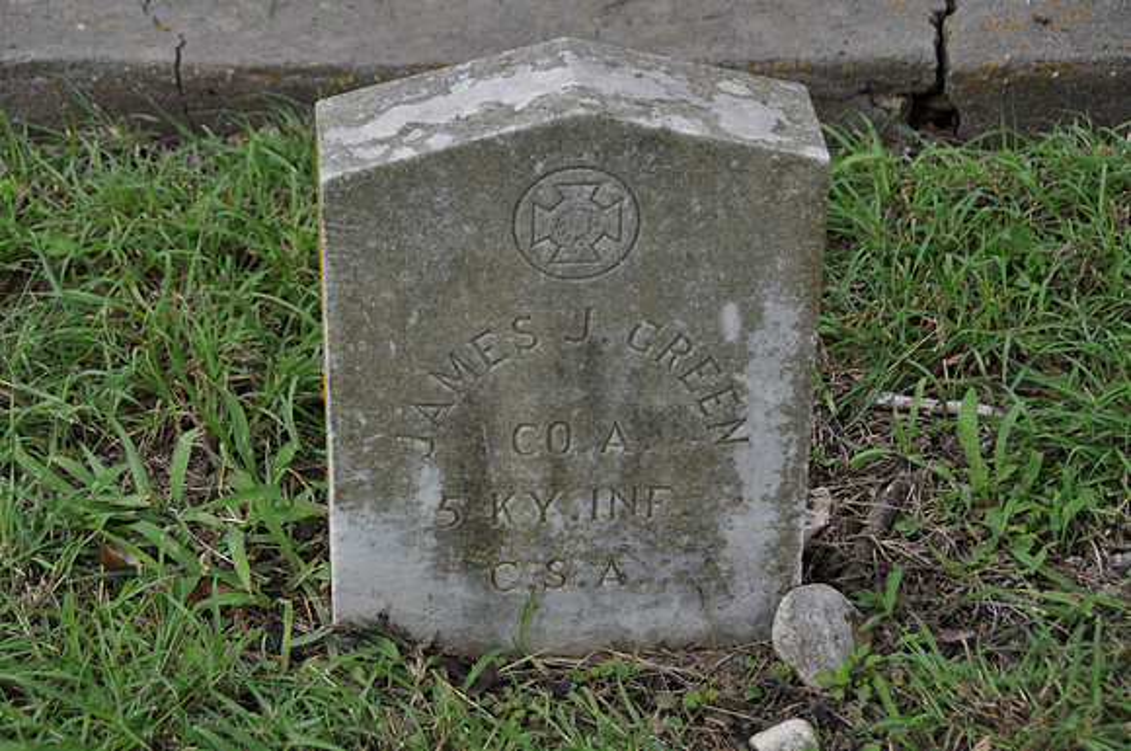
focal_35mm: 105
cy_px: 376
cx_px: 566
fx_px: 3294
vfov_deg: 13.0
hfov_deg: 19.5
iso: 200
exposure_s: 1/500
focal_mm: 70
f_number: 5.6
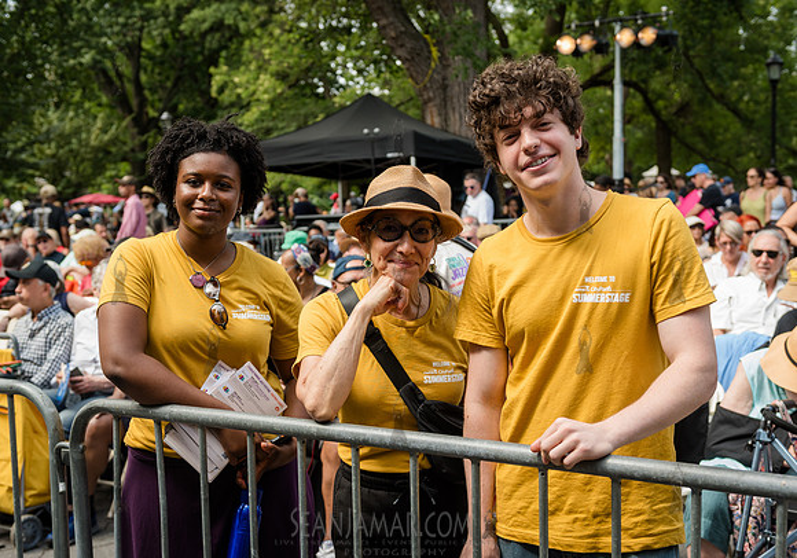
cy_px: 312
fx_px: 992
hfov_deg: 43.8
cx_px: 392
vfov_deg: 31.4
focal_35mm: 44
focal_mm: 38
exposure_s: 1/320
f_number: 3.5
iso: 200
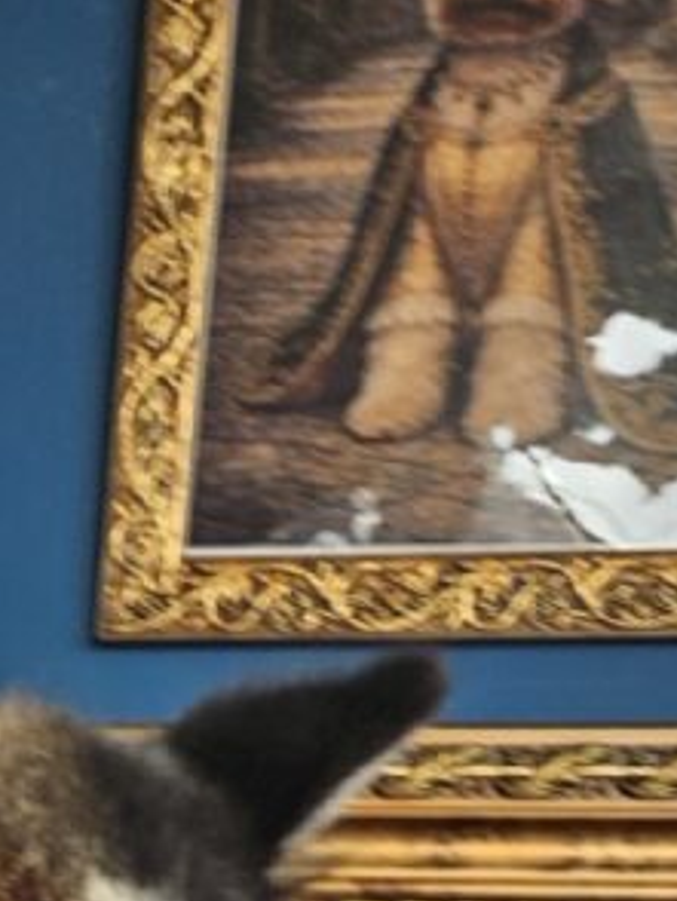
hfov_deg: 16.7
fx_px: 2083
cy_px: 1538
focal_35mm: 80
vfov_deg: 19.4
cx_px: -346
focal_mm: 5.4
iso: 25
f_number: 1.8
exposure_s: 1/159
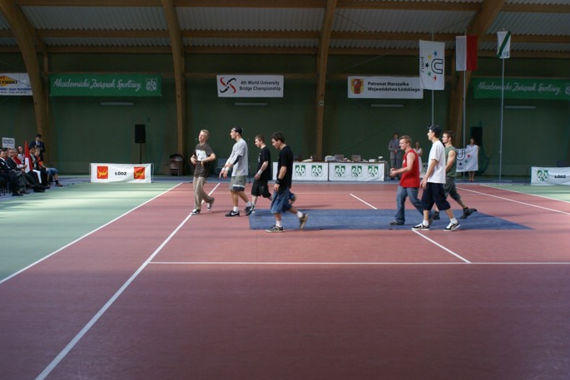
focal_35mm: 46
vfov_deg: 29.3
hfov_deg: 42.7
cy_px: 192
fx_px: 728
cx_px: 285
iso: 400
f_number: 5.6
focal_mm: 30
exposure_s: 1/80
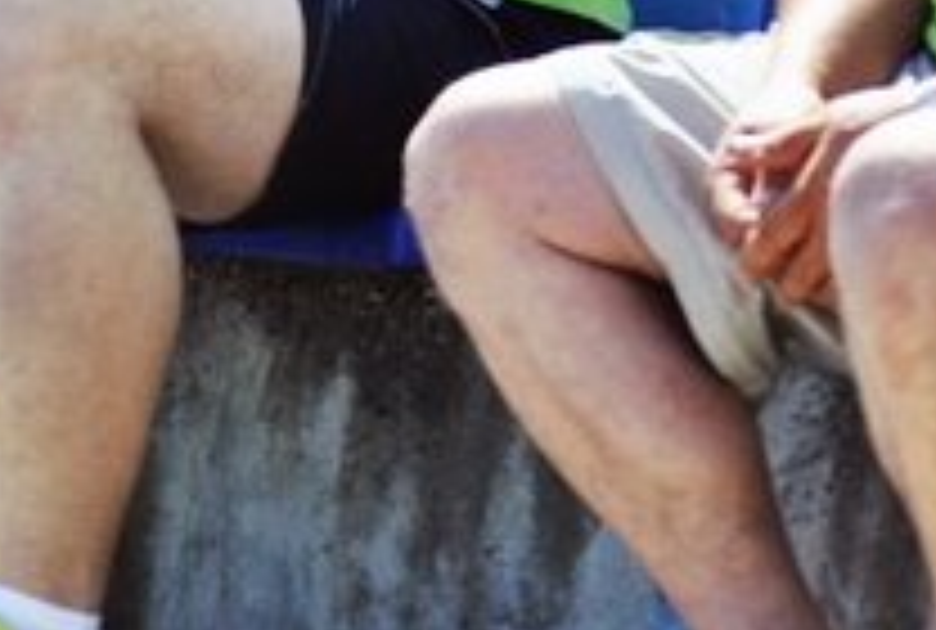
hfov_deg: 3.7
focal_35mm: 562
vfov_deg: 2.5
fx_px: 14654
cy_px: -324
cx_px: 238
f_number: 4.8
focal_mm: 120
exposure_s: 1/640
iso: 200
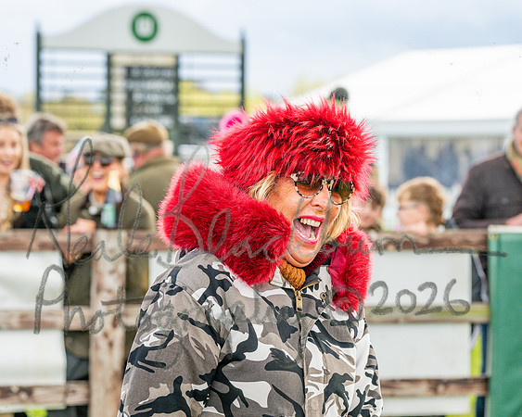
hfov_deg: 15.0
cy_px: 218
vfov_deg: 12.1
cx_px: 216
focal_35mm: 128
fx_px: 1975
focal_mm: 96
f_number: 5
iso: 400
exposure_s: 1/500
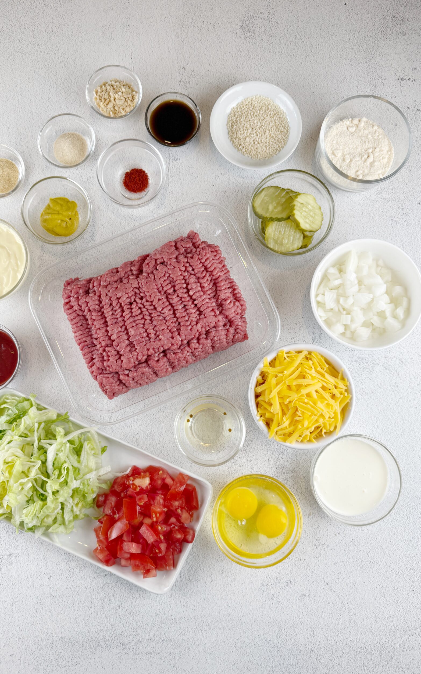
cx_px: 189
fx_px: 477
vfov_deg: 70.4
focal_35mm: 26
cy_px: 342
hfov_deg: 47.5
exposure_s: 1/271
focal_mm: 6.76
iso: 64
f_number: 1.78
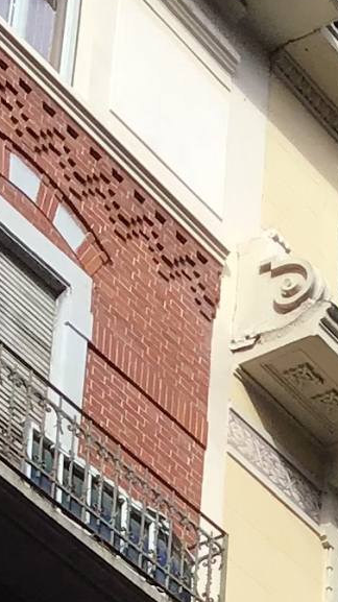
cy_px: 979
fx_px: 2616
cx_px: 755
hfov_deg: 7.0
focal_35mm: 164
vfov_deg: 12.3
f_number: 2.4
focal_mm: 3.3
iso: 25
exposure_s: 1/673
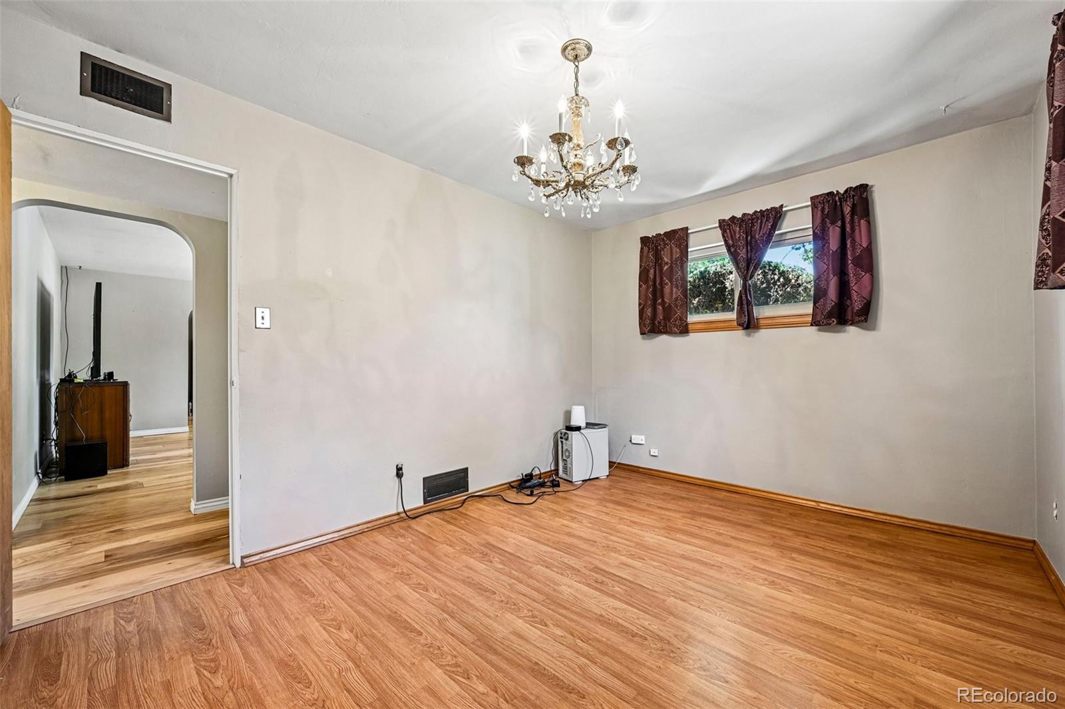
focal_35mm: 14
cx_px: 532
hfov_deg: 104.3
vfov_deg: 81.2
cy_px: 354
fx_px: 414
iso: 400
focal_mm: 14
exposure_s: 1/4
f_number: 10
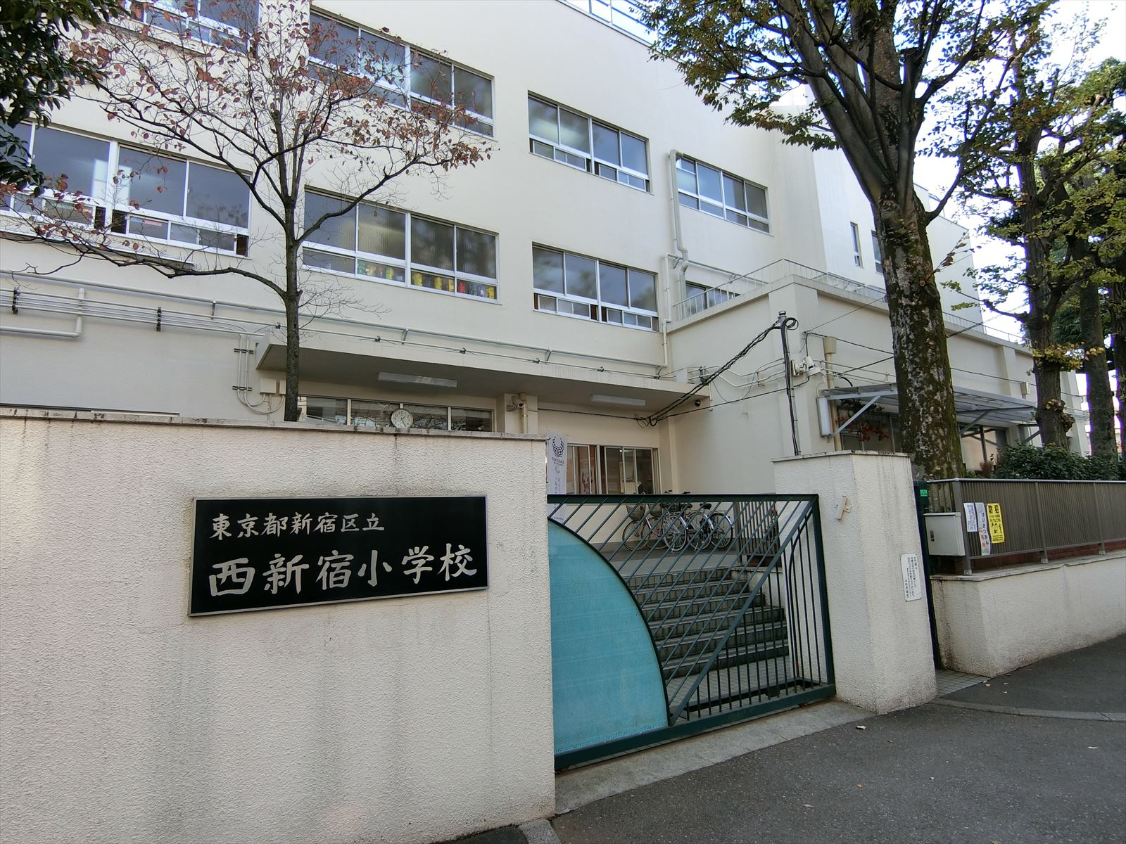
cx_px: 563
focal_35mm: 19
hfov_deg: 84.7
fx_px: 618
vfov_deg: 68.7
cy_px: 422
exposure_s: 1/320
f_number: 2.7
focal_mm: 4.06
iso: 80
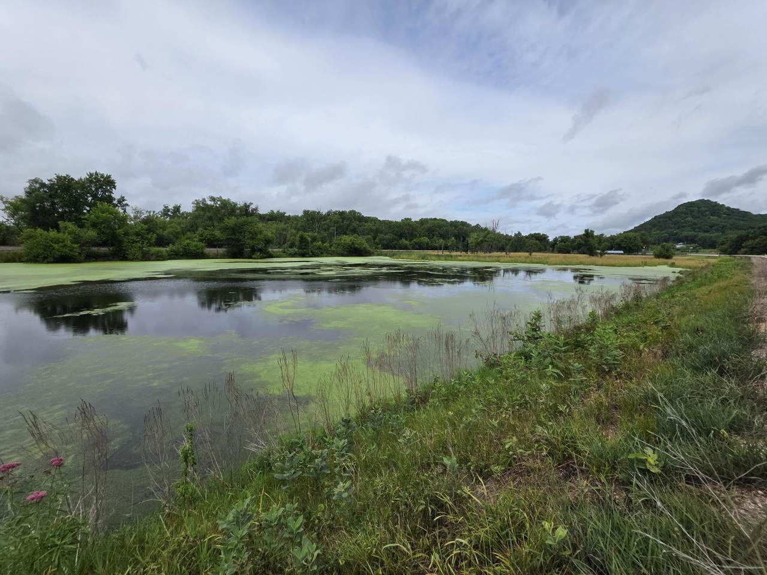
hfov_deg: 106.2
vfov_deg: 89.9
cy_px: 288
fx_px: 288
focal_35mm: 13
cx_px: 384
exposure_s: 1/2985
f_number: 1.9
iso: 40
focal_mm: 2.2
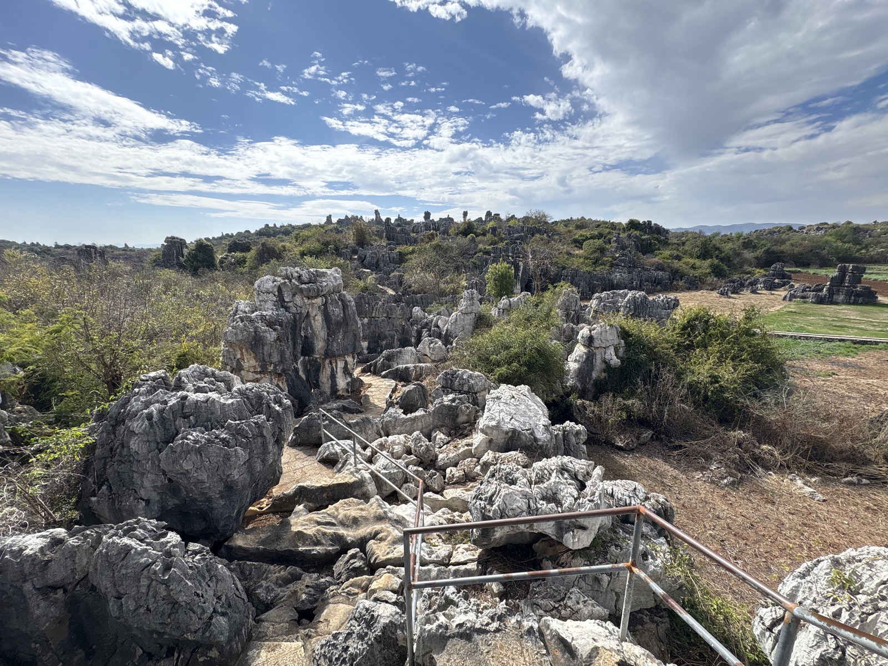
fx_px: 359
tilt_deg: -13.4
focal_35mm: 14
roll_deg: +0.4
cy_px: 333
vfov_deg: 85.7
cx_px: 444
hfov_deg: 102.1
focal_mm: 2.22
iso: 64
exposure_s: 1/1143
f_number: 2.2
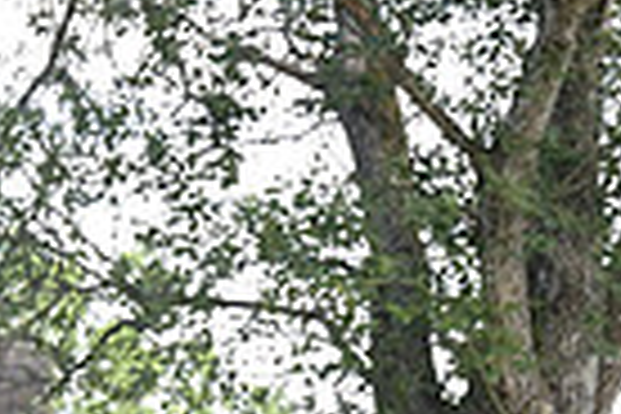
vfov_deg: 2.8
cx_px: 1287
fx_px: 8331
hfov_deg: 4.2
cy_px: 835
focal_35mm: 483
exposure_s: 1/1250
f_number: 5
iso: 3200
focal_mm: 115
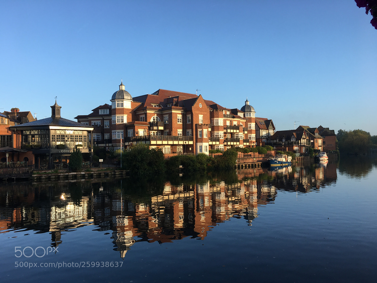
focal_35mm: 29
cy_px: 142
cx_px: 188
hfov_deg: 61.7
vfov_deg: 48.2
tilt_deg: +2.2
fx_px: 316
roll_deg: +1.8
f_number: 2.2
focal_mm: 4.15
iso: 25
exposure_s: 1/478
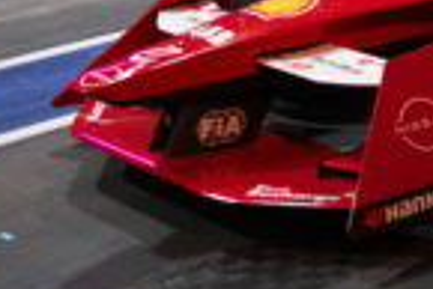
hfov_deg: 14.1
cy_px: -358
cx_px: 839
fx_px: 1493
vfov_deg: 10.0
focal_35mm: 124
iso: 3200
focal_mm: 24
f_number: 3.2
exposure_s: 1/1600
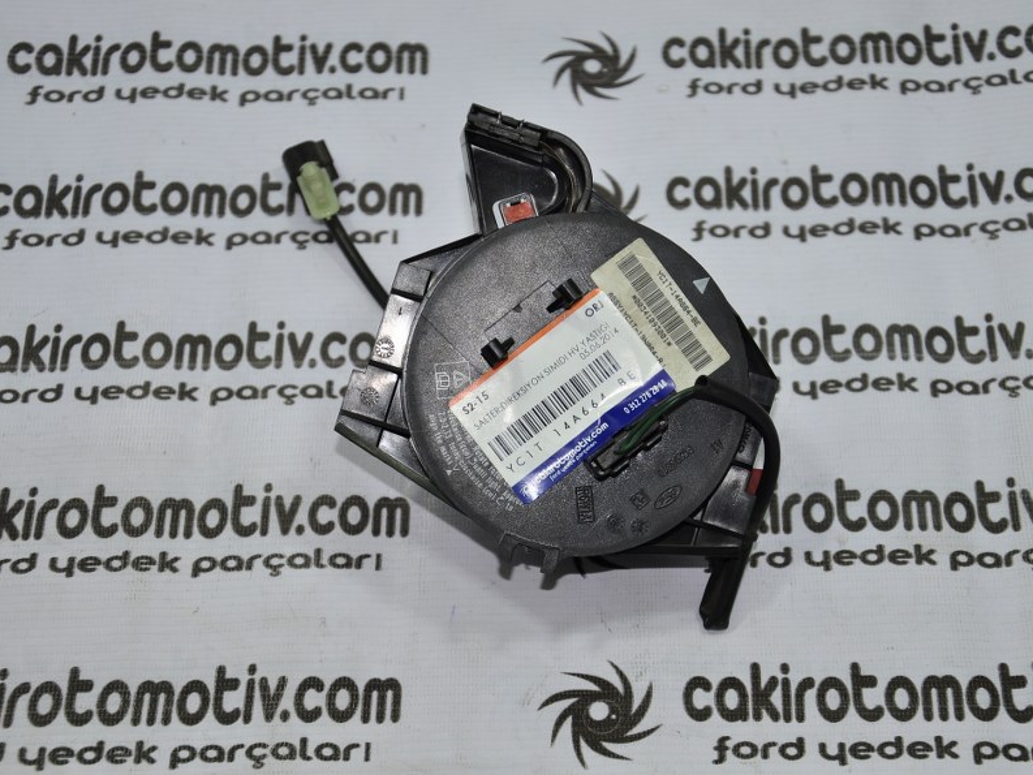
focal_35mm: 85
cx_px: 537
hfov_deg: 23.0
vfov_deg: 17.4
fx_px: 2537
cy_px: 387
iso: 200
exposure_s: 1/60
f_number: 5
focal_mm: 52
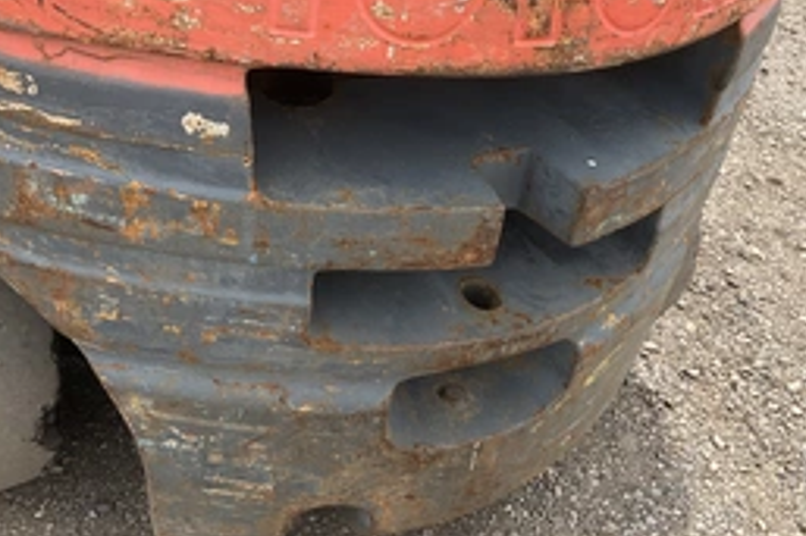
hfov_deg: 41.9
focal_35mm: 47
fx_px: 1052
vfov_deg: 28.2
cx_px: 383
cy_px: 138
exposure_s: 1/586
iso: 25
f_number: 1.8
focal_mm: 3
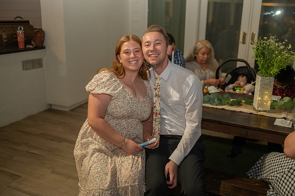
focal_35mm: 35
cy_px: 98
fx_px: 287
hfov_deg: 54.5
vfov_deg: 37.8
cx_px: 148
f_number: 2.8
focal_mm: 35
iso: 2000
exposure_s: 1/100
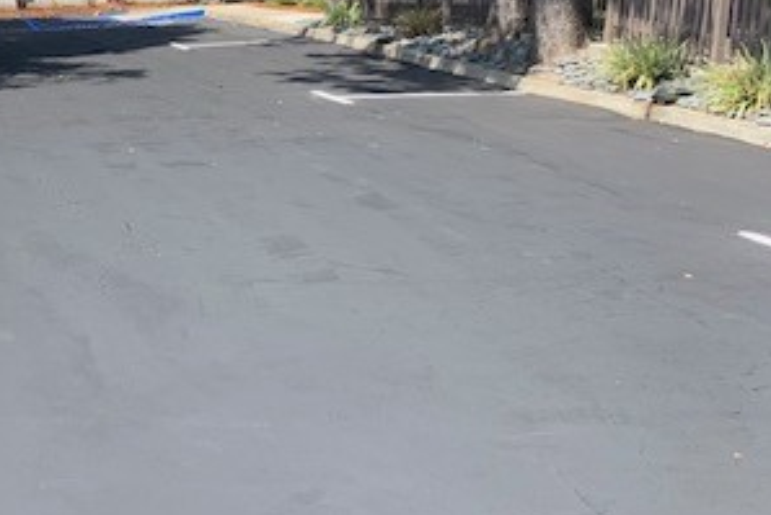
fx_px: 1243
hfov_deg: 31.5
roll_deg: -1.2
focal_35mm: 58
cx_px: -26
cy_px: 158
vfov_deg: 23.3
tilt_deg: -10.3
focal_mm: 4.25
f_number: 1.8
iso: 25
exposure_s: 1/771
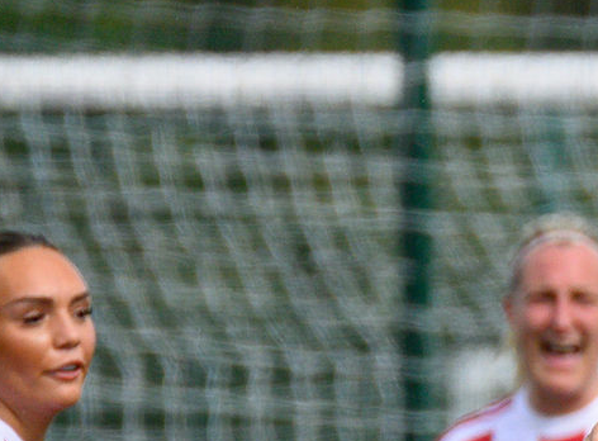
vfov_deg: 0.5
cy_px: 509
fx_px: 49228
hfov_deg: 0.7
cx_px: 1490
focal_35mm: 2867
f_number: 5.6
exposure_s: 1/1600
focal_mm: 400
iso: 500
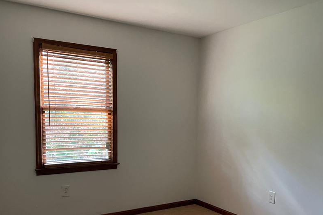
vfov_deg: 37.3
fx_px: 314
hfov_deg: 54.2
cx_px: 188
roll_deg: -0.8
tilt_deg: -5.6
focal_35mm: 35
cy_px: 150
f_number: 1.6
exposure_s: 1/60
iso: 400
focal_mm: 4.2
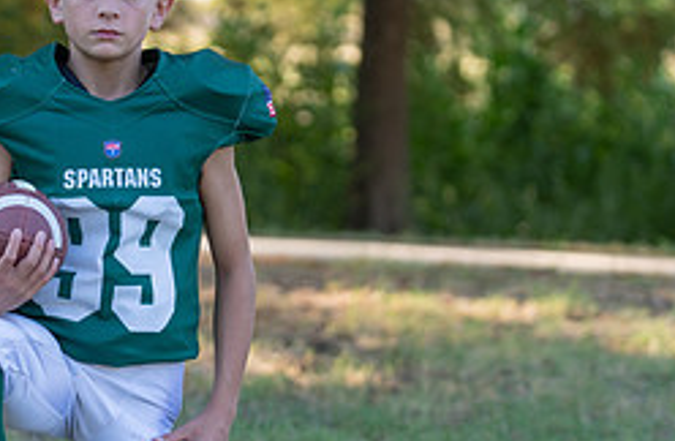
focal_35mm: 192
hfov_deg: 10.7
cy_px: 245
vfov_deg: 7.1
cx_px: 122
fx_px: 3578
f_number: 2.8
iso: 125
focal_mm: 77
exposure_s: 1/320
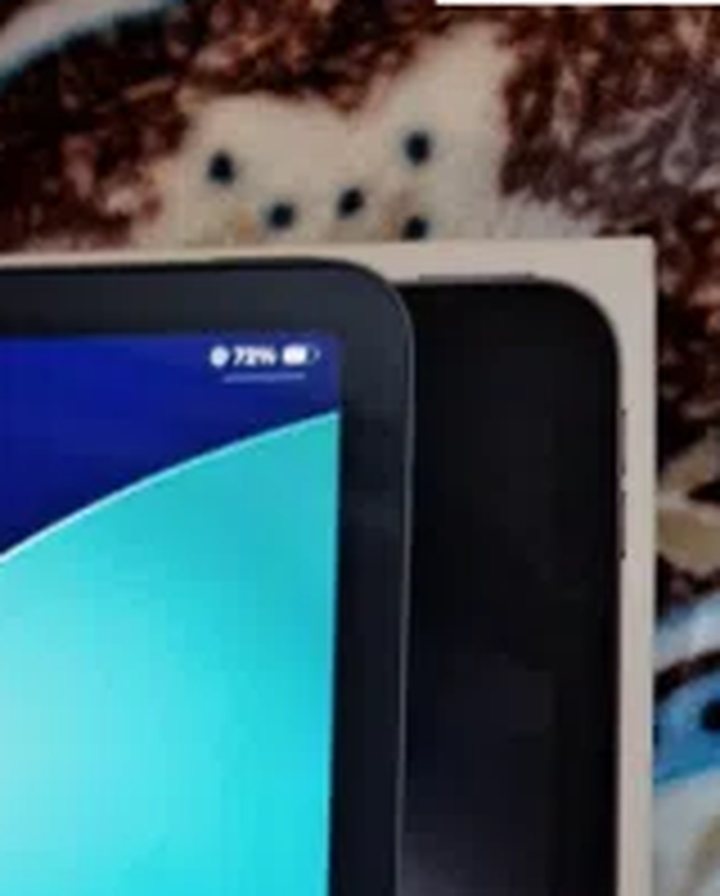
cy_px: 1024
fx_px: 1593
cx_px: -122
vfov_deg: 28.1
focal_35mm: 60
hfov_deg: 23.5
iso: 100
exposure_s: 1/50
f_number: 1.8
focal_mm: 5.54
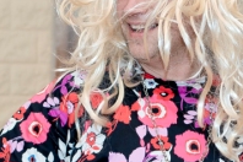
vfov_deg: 7.4
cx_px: 195
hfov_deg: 11.3
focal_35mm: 181
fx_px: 1222
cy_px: 277
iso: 320
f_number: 3.2
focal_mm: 35
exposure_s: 1/320
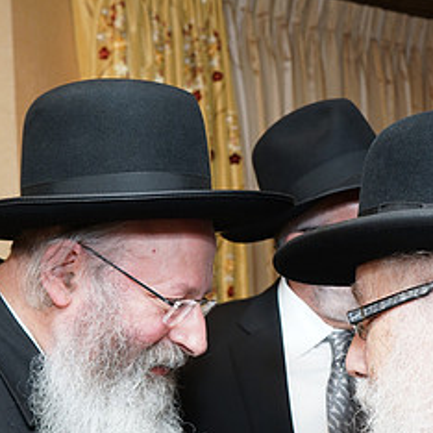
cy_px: 295
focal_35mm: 59
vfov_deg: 28.8
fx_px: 835
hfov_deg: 29.1
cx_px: 218
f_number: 5
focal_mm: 28
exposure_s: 1/100
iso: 500
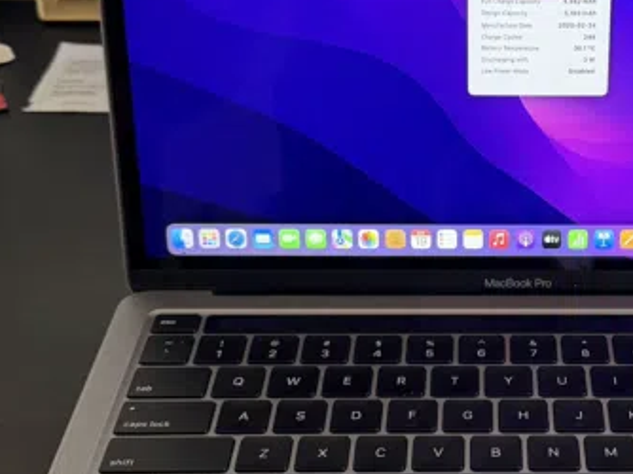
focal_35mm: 46
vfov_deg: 31.2
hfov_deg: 39.1
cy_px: 320
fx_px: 841
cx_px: 534
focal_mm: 6.76
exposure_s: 1/60
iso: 500
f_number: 1.78
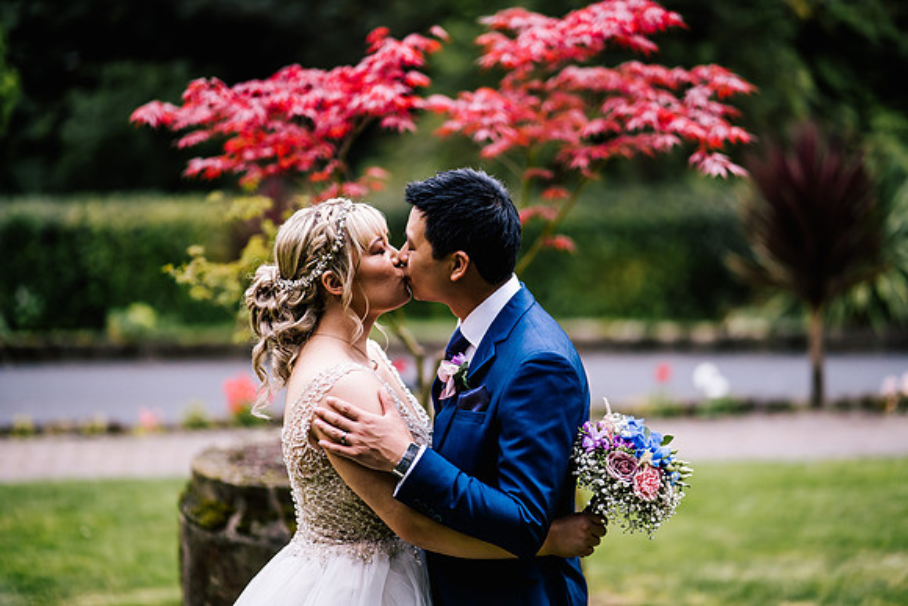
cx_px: 454
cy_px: 303
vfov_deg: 16.1
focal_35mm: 85
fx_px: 2144
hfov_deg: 23.9
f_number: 1.4
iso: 500
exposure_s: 1/250
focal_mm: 85
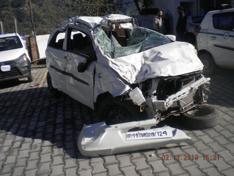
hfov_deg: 52.6
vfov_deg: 40.7
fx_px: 237
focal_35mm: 35
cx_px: 117
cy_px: 88
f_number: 4.6
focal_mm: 6.3
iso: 80
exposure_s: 1/700
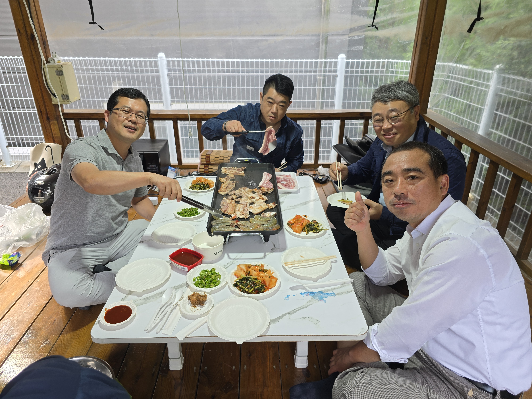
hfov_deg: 73.9
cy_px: 200
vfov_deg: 58.9
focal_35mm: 23
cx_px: 266
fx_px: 353
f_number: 1.7
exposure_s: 1/120
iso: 32
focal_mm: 6.3
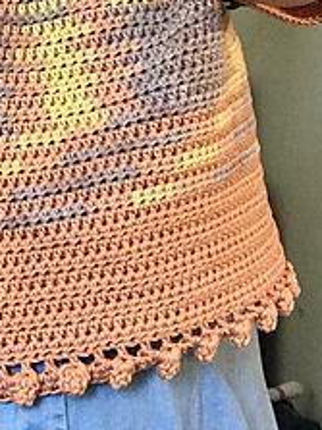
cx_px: -9
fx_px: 1142
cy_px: -64
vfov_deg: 20.2
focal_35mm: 92
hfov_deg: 15.7
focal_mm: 2.87
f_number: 2.2
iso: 200
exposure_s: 1/30
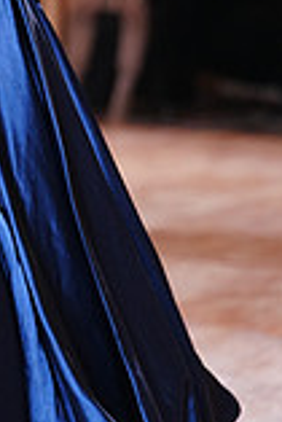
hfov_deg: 4.5
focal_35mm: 303
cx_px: -214
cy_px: -145
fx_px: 3552
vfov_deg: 6.7
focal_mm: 82
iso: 1600
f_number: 2.8
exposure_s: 1/400
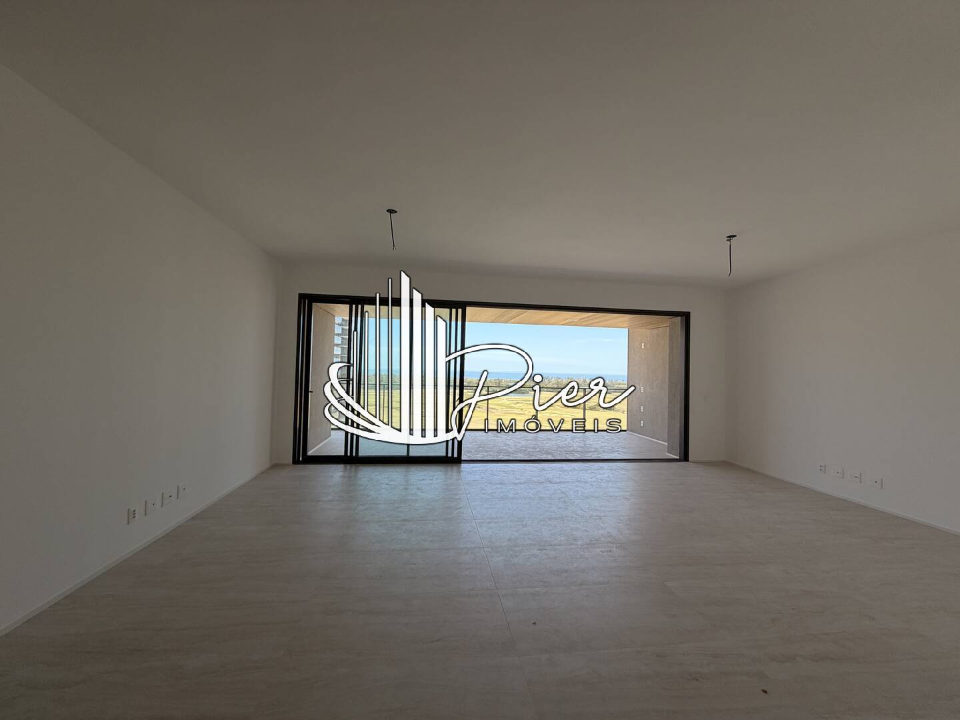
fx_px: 388
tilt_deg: +1.2
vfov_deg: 85.7
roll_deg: -0.8
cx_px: 480
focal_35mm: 14
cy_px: 360
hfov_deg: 102.1
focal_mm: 2.22
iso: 40
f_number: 2.2
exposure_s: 1/770
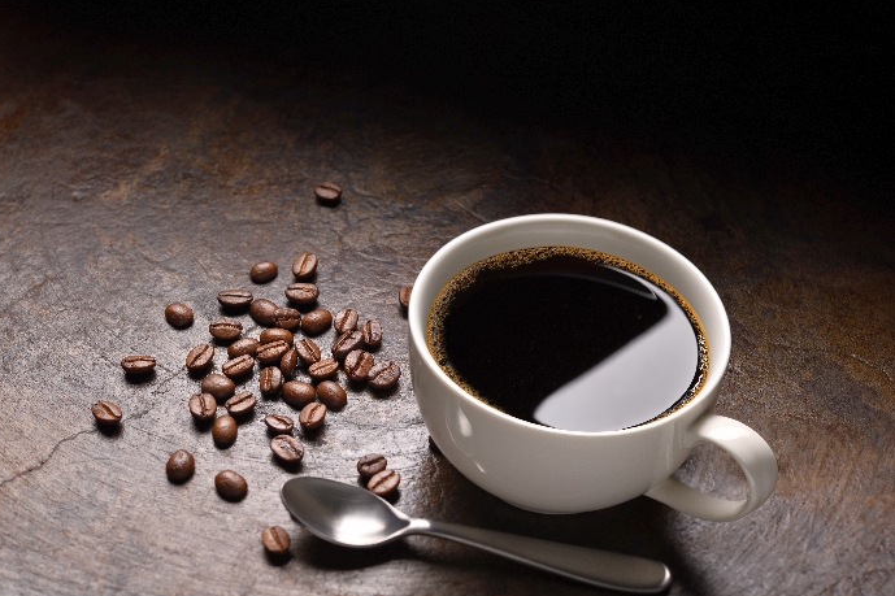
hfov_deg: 32.9
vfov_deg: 22.2
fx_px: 1516
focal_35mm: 61
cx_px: 443
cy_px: 295
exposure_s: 1/40
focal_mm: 60
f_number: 8
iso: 200
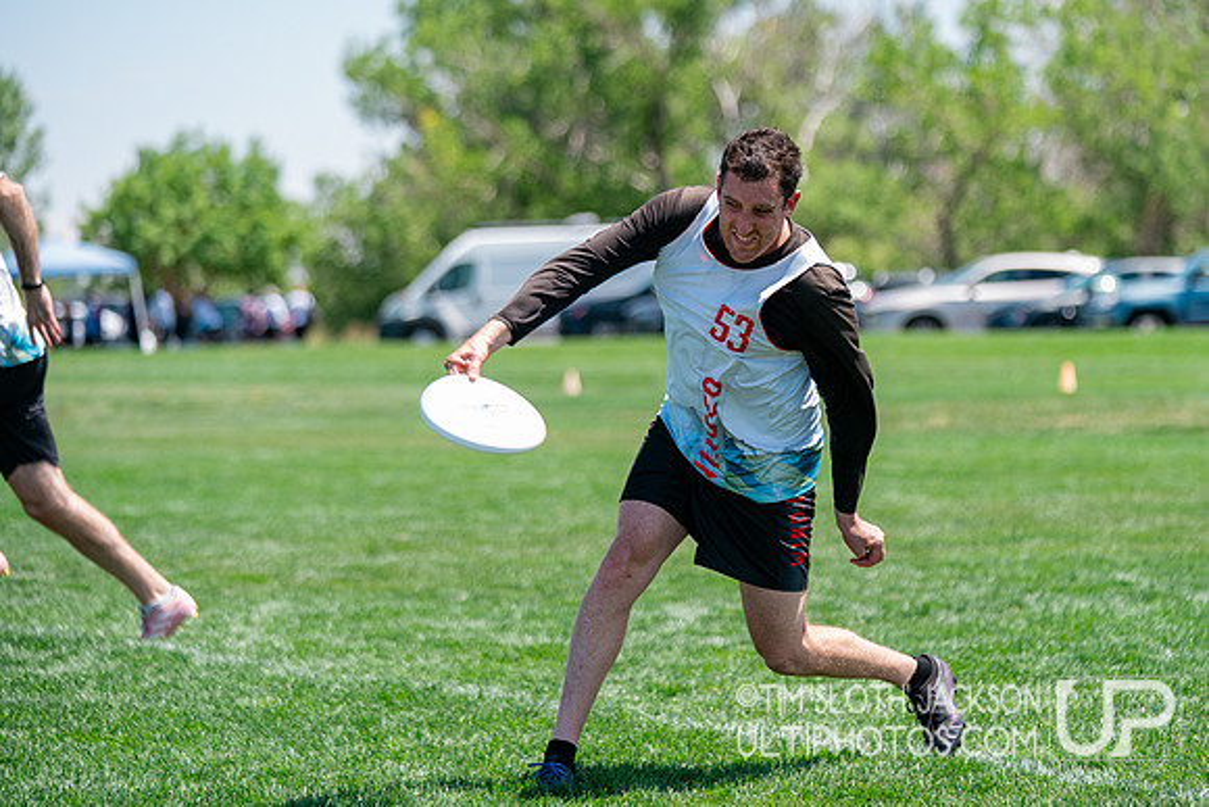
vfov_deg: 9.5
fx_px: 4840
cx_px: 735
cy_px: 381
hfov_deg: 14.2
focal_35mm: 144
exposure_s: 1/2000
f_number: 2.8
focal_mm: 114
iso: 320
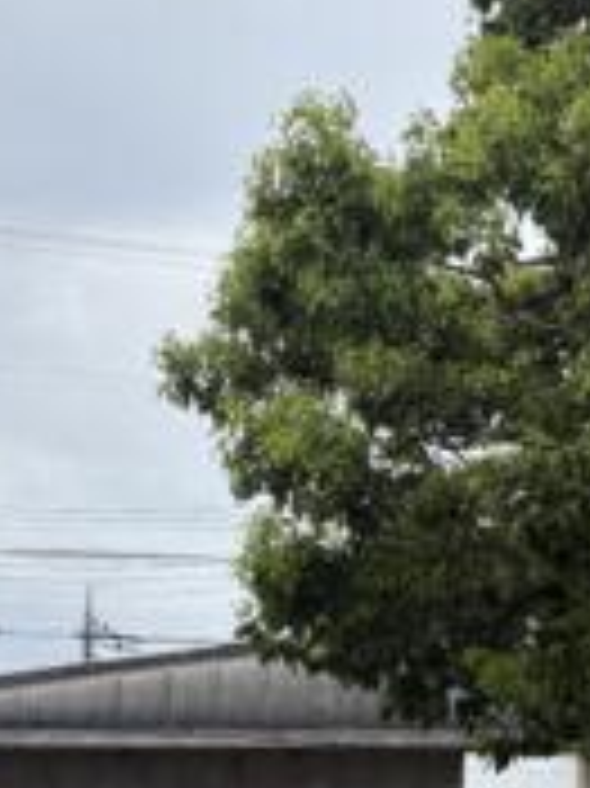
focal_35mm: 119
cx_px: 1293
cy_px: 612
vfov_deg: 16.5
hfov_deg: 11.0
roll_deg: +0.0
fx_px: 2708
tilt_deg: +6.8
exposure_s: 1/2538
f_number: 1.6
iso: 50
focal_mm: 5.96
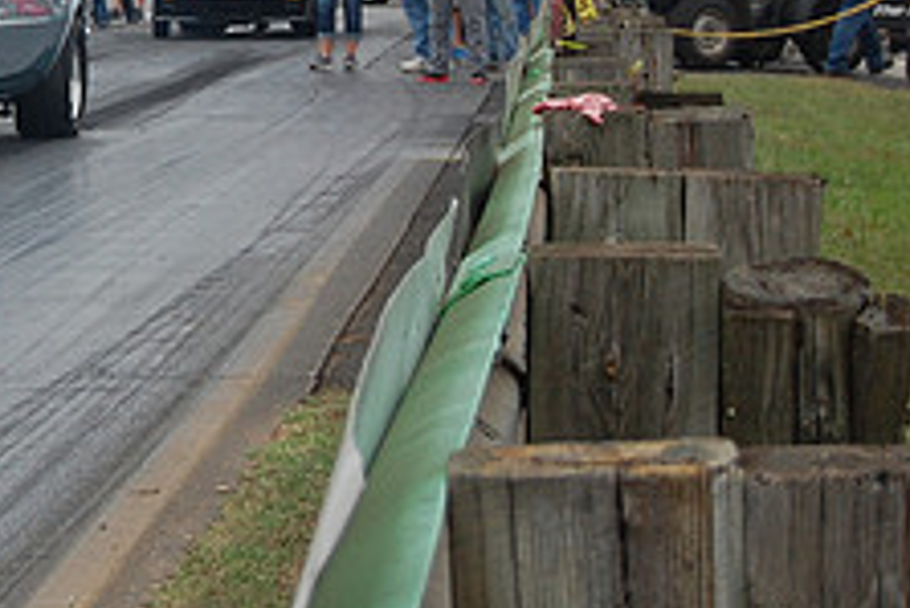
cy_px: 41
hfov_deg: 11.5
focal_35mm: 175
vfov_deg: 7.8
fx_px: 4434
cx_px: -151
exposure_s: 1/1000
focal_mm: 45
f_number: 5.3
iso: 400
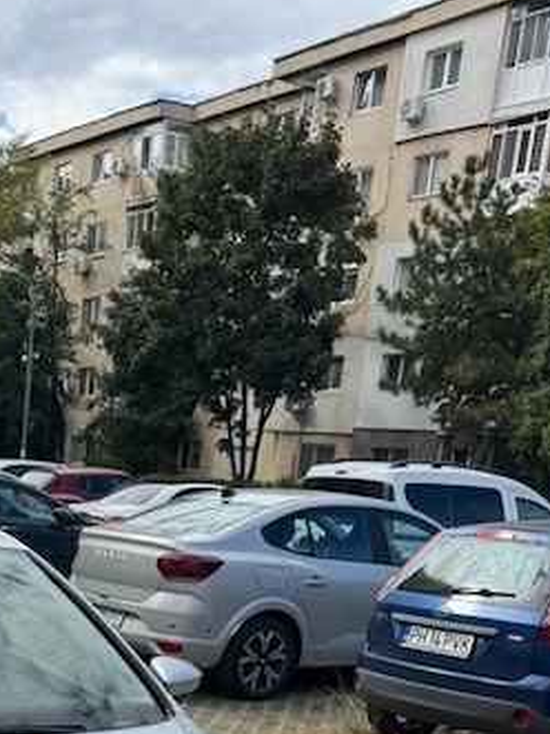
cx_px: 7
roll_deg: -3.7
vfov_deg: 29.2
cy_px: 852
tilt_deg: -17.9
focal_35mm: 58
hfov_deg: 24.2
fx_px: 1230
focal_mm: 6.76
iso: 80
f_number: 1.78
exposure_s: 1/3247
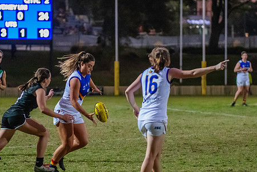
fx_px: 1814
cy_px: 98
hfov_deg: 8.1
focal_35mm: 254
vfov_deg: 5.4
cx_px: 106
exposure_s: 1/1250
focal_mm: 120
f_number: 2.8
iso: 10000
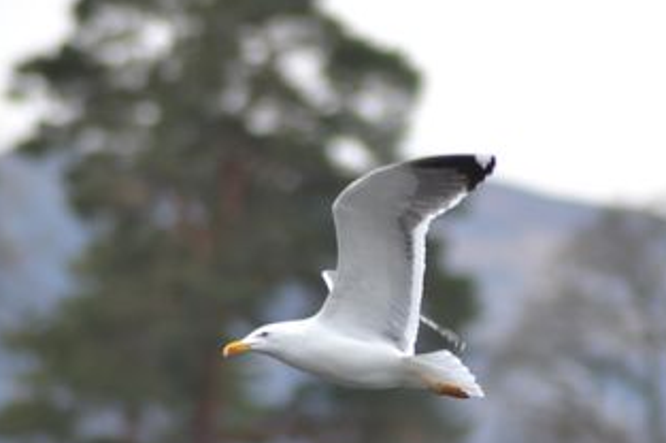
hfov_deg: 2.8
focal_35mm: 737
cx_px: 353
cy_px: 321
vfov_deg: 1.9
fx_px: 13620
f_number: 5.6
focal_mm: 300
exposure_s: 1/640
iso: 400
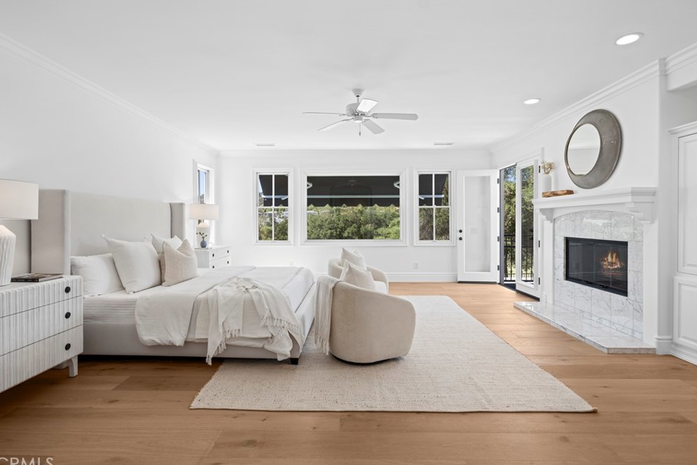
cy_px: 228
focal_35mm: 17
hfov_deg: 93.3
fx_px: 329
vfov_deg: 70.4
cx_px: 339
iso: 200
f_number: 8
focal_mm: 16
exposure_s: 1/13
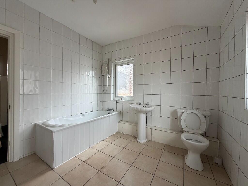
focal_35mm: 14
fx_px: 100
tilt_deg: -1.0
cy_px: 93
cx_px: 124
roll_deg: +0.2
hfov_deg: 102.1
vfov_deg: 85.7
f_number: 2.2
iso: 200
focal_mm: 2.22
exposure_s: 1/121
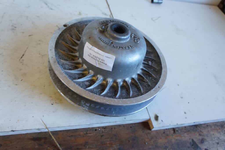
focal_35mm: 30
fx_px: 188
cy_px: 75
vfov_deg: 43.6
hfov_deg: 61.9
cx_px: 112
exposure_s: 1/60
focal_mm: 20
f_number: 4
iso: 640
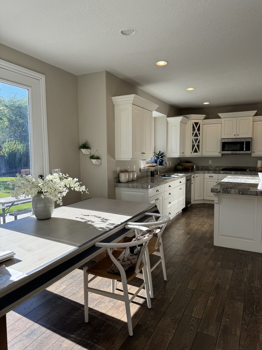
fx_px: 242
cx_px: 131
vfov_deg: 71.6
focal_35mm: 24
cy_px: 175
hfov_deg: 56.8
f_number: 1.78
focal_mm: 6.86
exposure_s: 1/627
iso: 80
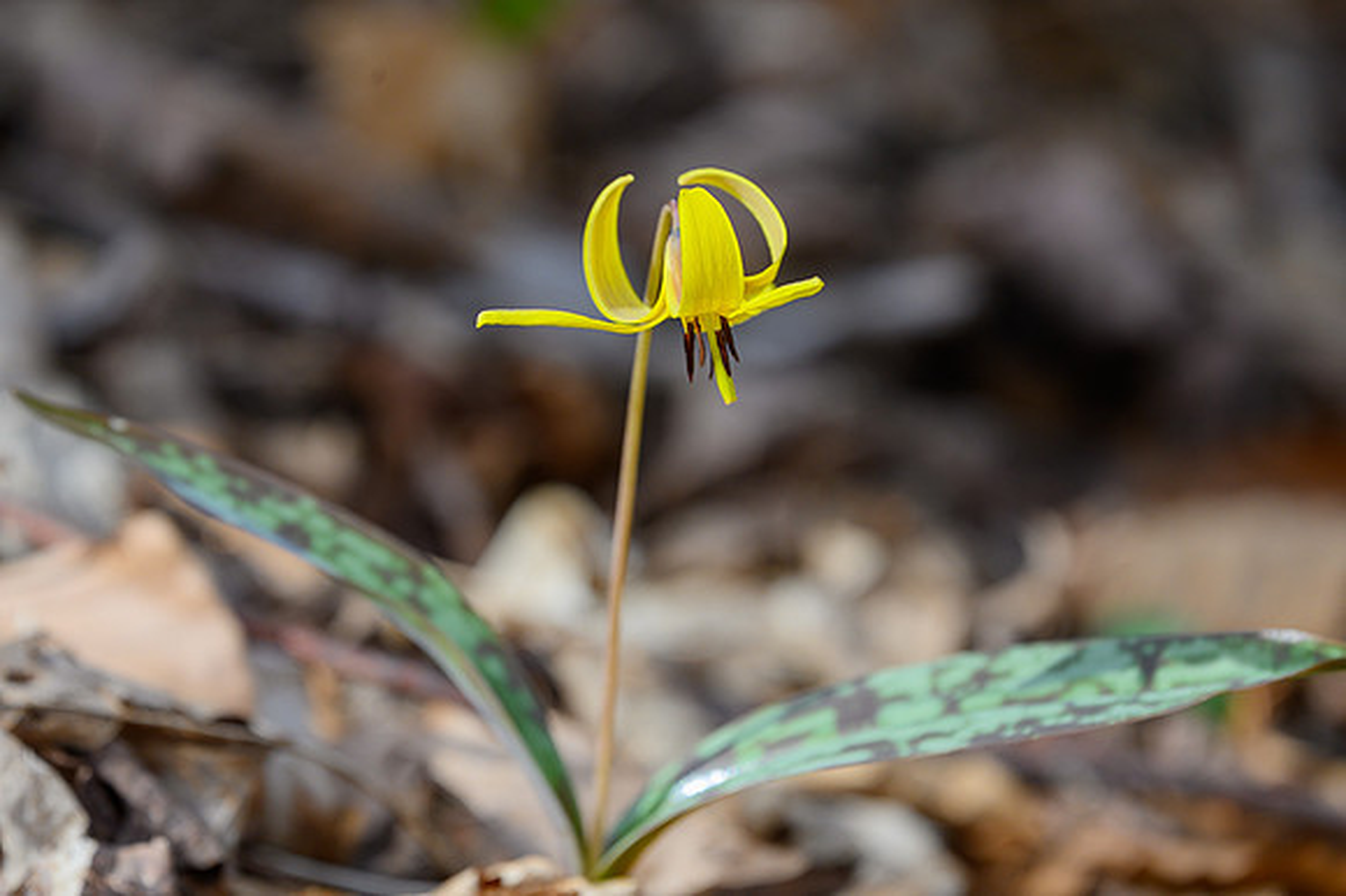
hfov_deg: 4.9
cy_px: 448
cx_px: 673
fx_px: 15694
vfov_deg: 3.3
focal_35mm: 420
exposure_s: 1/500
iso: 640
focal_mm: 420
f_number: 7.1
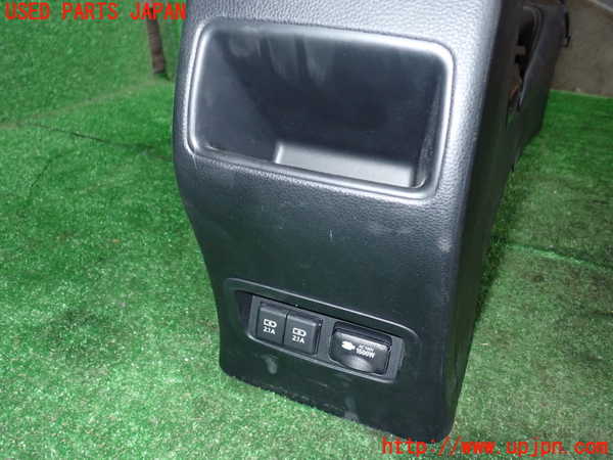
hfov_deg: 60.0
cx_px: 306
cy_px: 230
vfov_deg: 46.8
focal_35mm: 30
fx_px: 531
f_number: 6.3
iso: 800
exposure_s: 1/30
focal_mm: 5.4
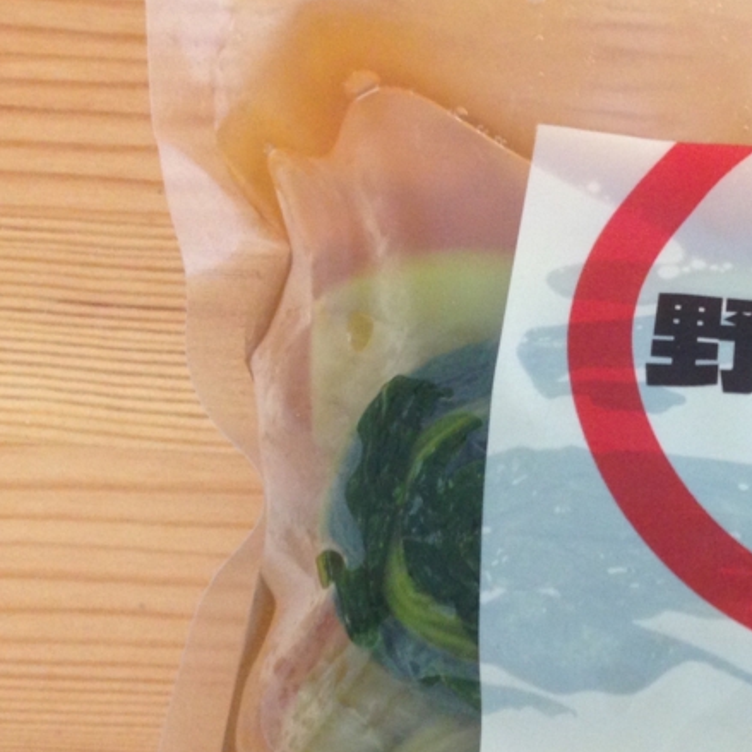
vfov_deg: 25.2
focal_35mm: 68
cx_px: 839
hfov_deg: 23.7
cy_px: 524
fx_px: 1671
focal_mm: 4.12
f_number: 2.4
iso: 200
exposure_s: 1/20
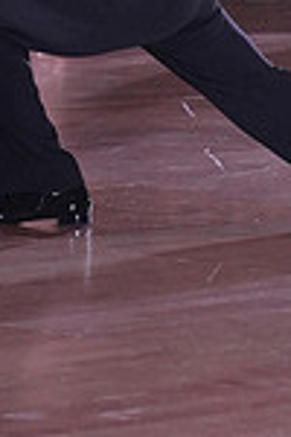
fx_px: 5917
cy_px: -184
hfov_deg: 2.8
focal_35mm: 488
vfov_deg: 4.2
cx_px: -4
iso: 1000
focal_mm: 84
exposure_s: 1/400
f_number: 4
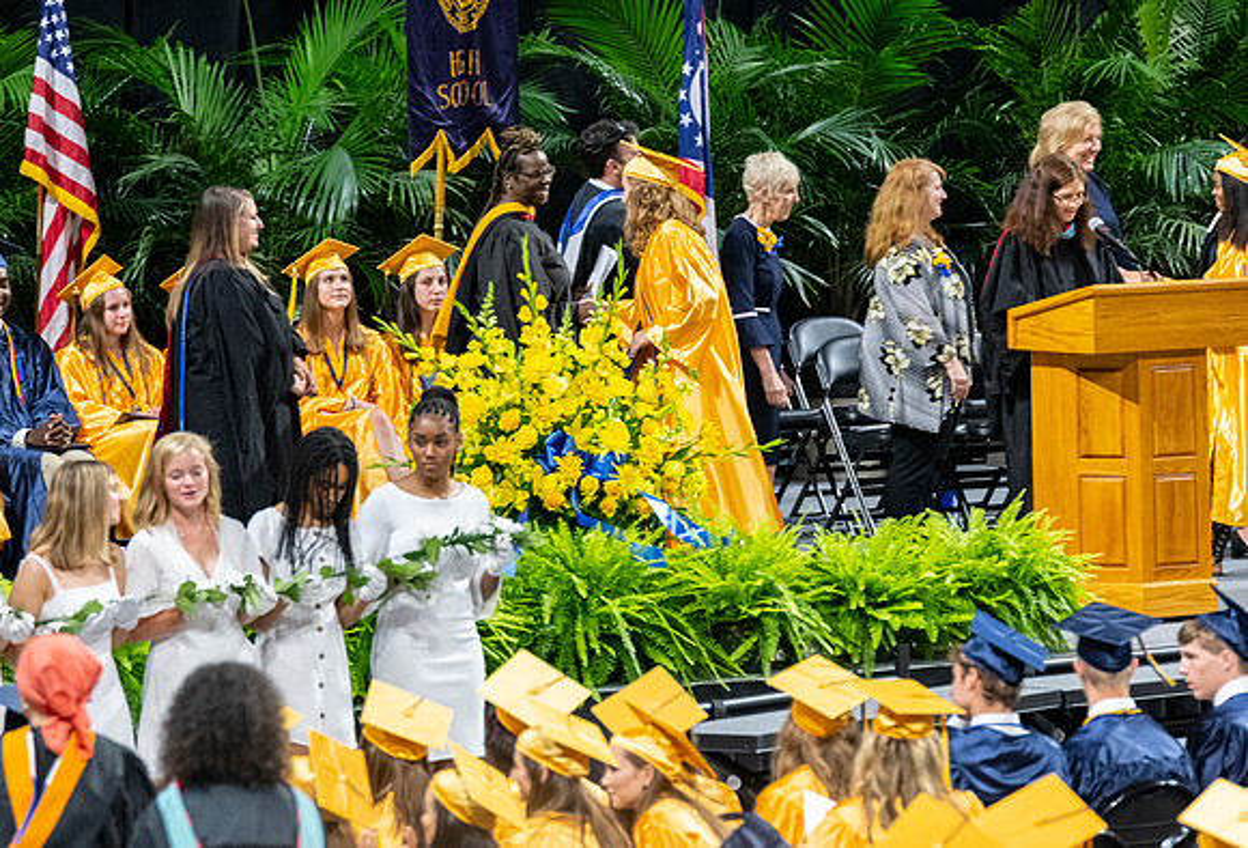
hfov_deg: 7.2
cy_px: 362
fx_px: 9869
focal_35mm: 283
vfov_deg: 4.9
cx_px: 477
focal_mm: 190
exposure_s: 1/200
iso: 2000
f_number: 4
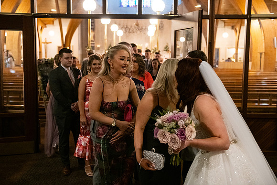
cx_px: 138
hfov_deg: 41.1
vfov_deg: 28.1
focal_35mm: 48
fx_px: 369
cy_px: 92
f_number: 3.5
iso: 2500
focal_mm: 48
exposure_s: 1/160
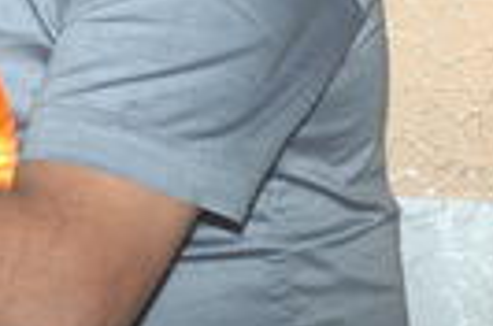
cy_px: -220
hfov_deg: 7.6
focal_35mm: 258
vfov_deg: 5.2
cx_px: -560
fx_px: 3525
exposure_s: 1/60
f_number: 4.5
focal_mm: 38
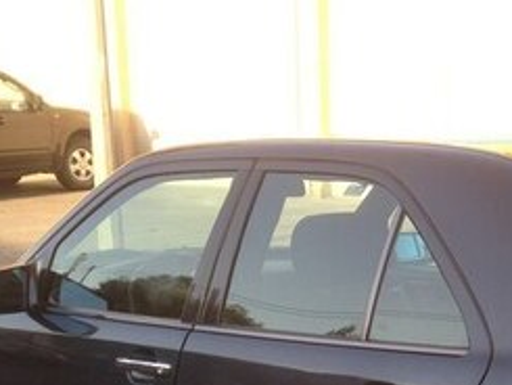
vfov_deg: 15.9
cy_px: 482
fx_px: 1317
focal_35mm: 89
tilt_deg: -16.4
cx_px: 451
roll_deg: -0.7
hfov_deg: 21.6
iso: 50
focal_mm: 4.12
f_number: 2.4
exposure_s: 1/199
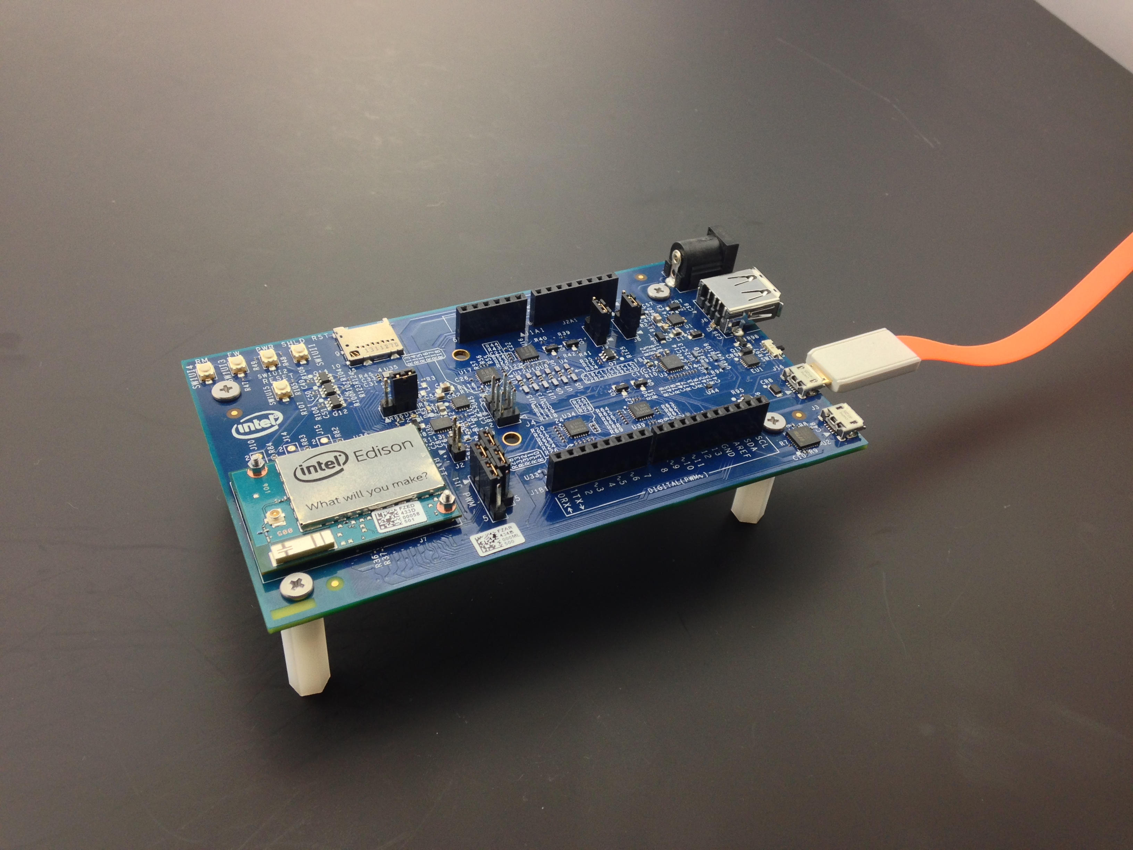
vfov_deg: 42.9
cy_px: 425
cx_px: 566
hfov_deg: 55.4
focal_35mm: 33
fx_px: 1080
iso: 80
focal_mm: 4.12
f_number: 2.4
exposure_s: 1/120
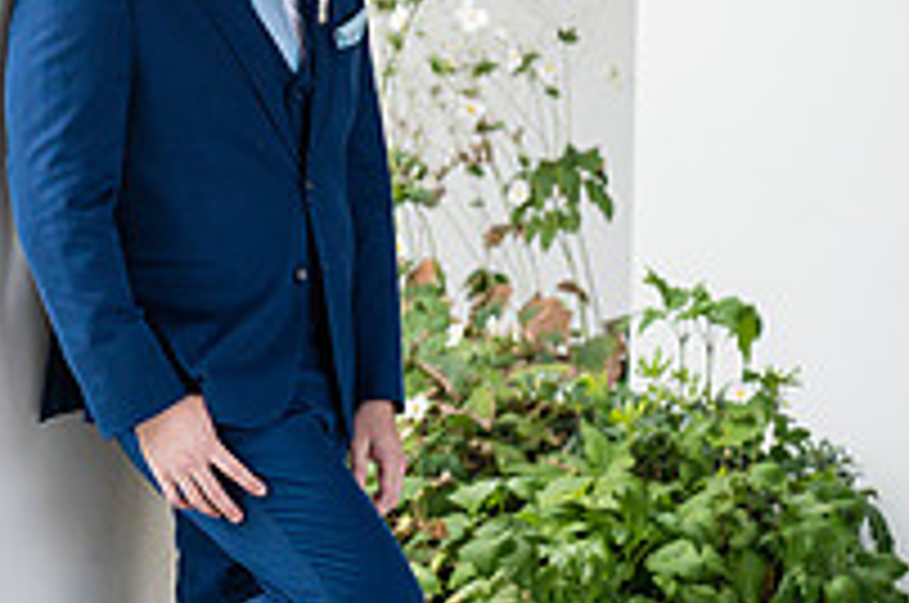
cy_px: 331
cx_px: -351
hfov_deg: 9.6
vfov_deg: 6.5
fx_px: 5294
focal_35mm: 210
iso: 320
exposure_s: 1/1250
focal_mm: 73
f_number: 2.8
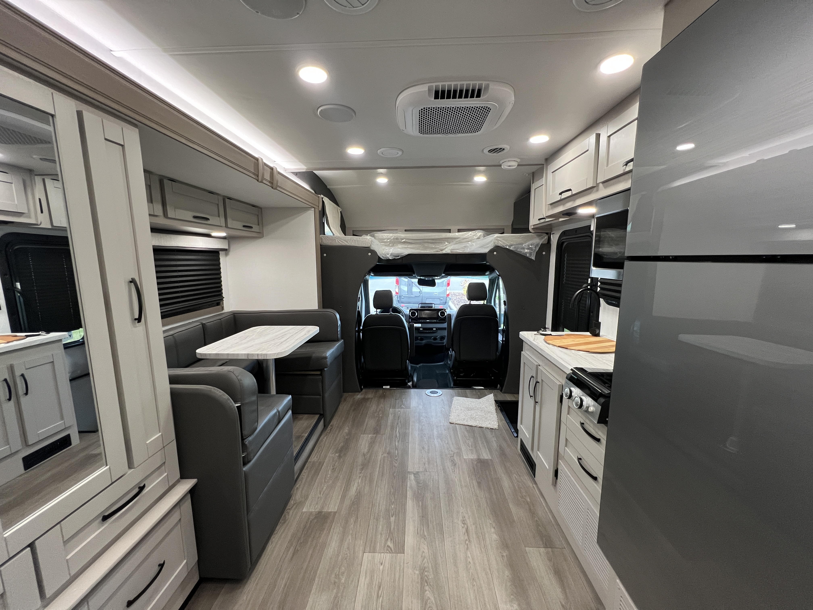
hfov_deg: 106.2
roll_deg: +0.6
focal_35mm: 13
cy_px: 305
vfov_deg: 89.9
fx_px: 305
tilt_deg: -10.4
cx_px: 406
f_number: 1.8
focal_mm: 1.57
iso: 320
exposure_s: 1/60
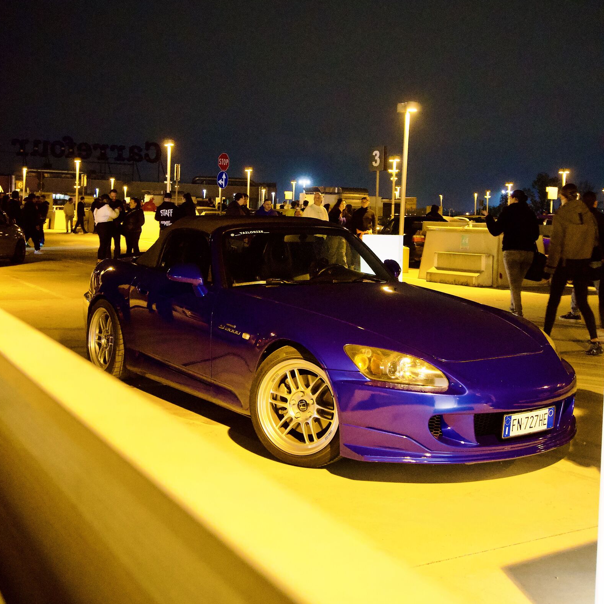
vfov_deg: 41.0
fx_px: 802
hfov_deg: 41.3
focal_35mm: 41
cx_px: 300
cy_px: 235
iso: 6400
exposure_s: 1/40
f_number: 4
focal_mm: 21
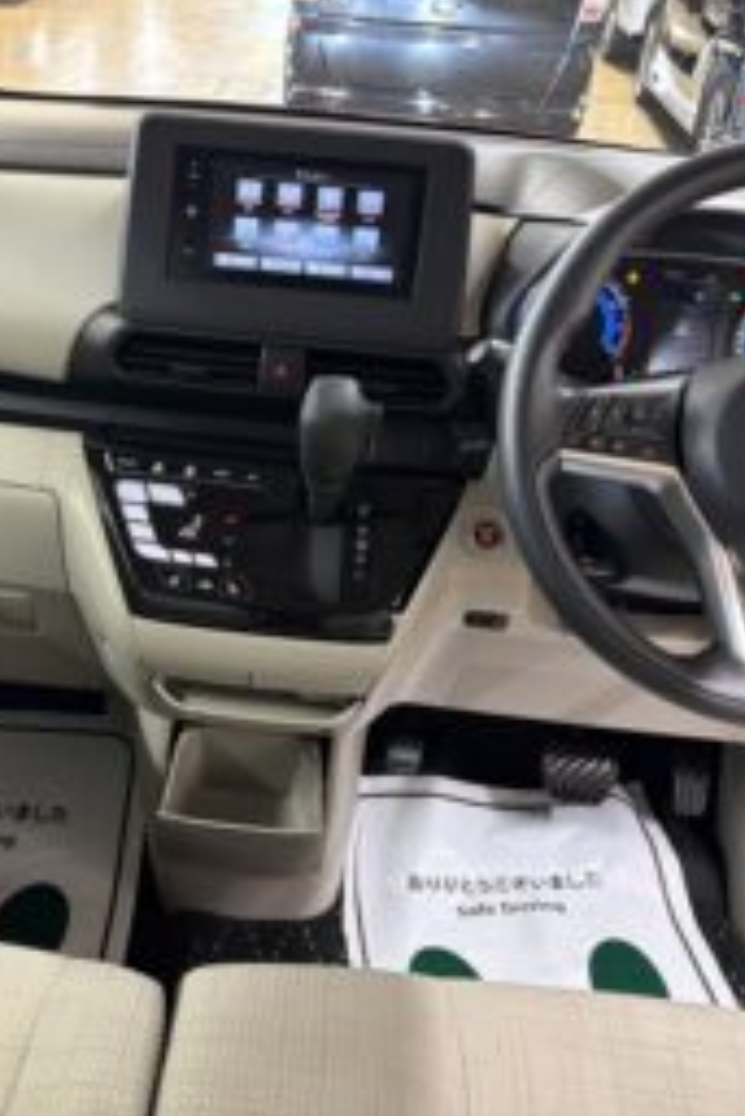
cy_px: 547
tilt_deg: -31.7
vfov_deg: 51.9
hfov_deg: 35.6
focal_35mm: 37
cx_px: 244
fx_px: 1147
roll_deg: -2.8
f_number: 1.6
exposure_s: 1/40
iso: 500
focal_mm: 5.96
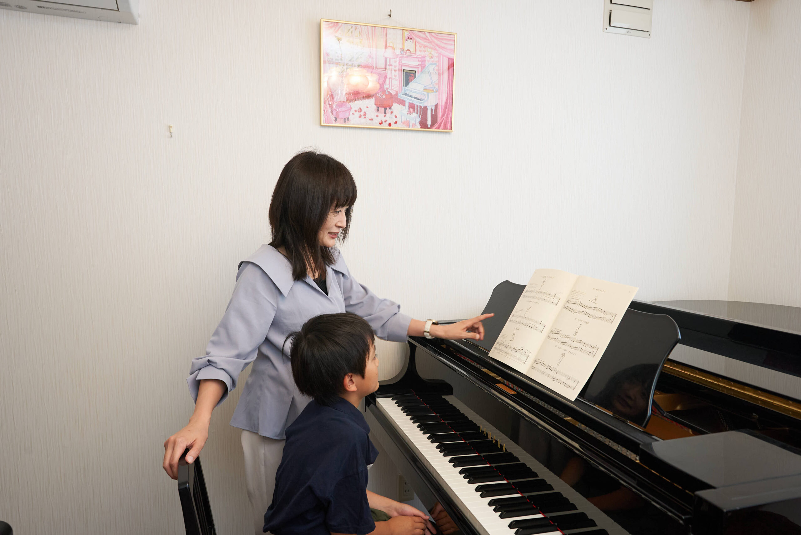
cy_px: 268
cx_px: 400
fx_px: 557
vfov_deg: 51.3
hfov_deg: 71.5
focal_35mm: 25
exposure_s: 1/80
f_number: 6.3
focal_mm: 25
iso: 640
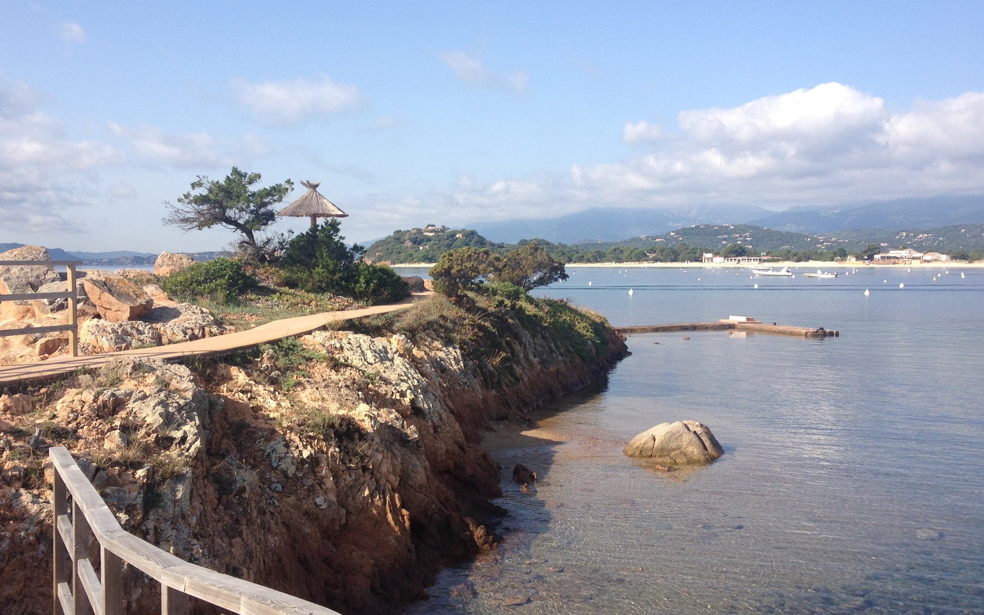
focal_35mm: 39
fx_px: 1046
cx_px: 474
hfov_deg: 50.4
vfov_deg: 32.7
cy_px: 277
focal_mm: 4.28
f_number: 2.4
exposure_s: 1/1381
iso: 64
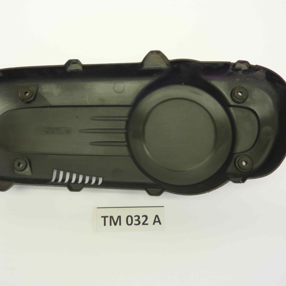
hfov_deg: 53.9
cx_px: 126
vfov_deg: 54.0
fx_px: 280
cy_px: 143
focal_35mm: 30
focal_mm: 4.1
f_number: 3.3
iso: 80
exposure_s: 1/25
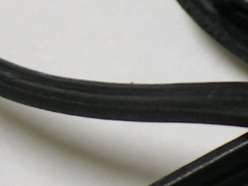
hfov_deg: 7.9
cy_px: 160
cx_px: 555
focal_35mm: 235
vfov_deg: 6.3
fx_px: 1683
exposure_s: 1/4.4
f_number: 2.8
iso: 50
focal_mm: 7.8
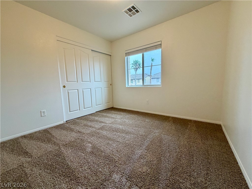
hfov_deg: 102.1
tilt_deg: -6.4
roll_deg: +2.4
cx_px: 126
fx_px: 102
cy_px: 94
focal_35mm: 14
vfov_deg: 85.7
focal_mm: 2.22
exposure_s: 1/120
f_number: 2.2
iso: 250
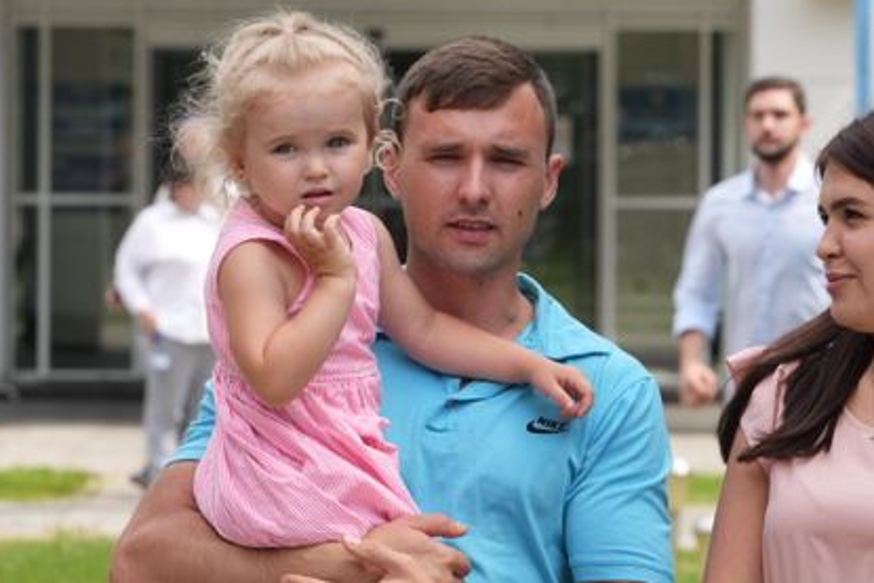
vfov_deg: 6.5
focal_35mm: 210
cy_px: 166
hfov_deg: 9.8
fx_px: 5100
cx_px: 469
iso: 500
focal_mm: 125
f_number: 8
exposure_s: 1/500
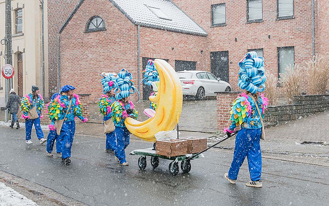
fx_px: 475
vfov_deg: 24.4
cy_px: 94
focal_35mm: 53
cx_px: 173
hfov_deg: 38.2
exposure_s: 1/250
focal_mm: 45
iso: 1600
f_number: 5.6
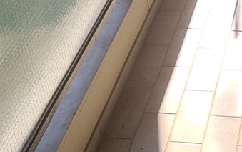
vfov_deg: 15.6
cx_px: 281
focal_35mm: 78
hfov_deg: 24.3
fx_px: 515
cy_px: -64
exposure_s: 1/700
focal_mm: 2.2
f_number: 2.2
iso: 50
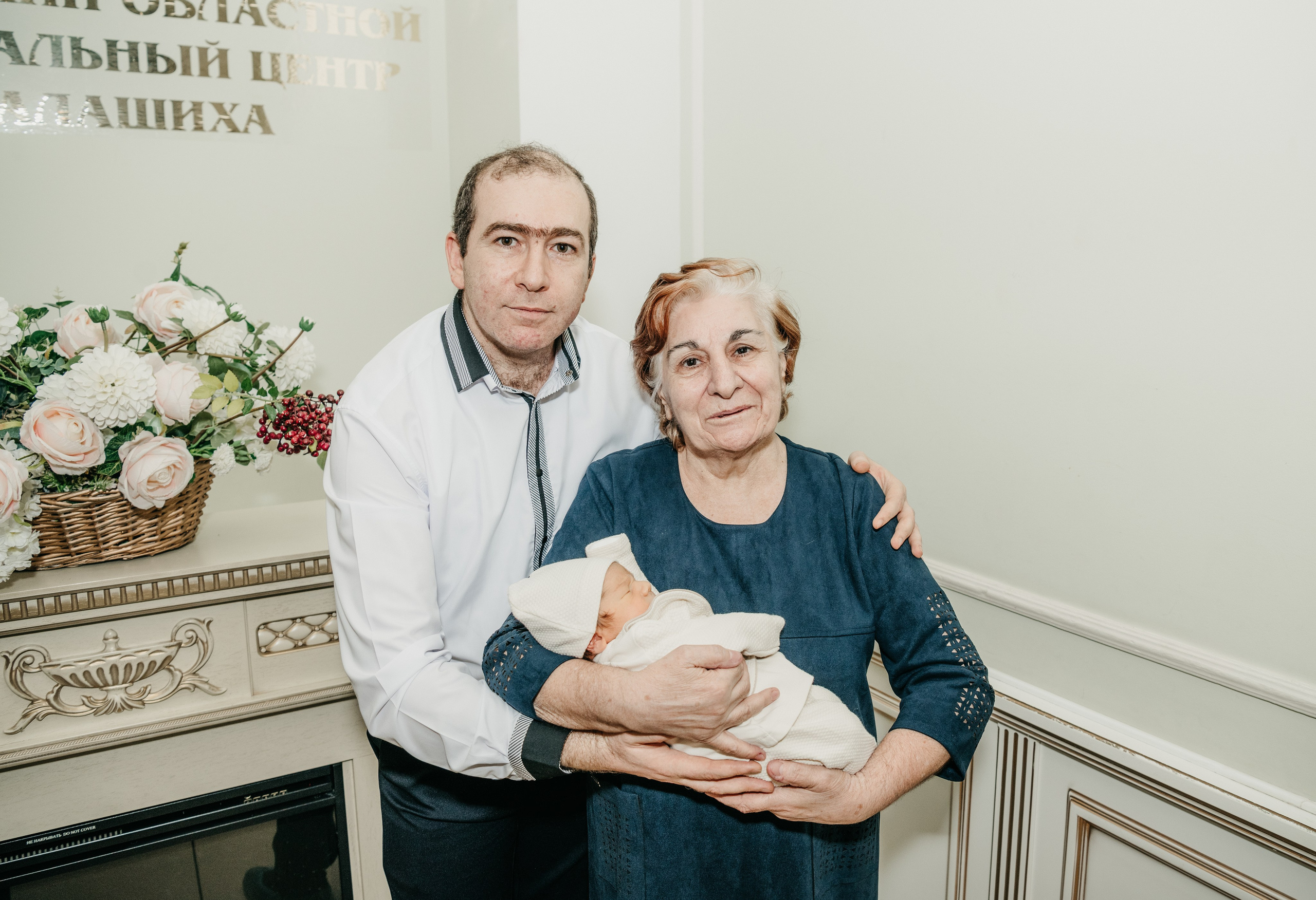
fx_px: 998
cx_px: 731
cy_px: 429
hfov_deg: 66.6
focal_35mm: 27
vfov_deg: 48.6
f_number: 4.5
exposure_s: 1/160
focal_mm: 24
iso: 320
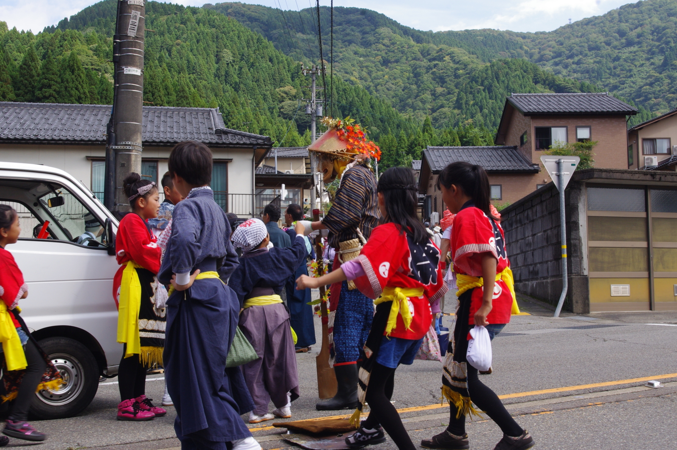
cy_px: 225
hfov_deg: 40.4
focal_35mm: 49
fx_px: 920
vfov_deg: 27.5
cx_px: 338
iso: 400
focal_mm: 32.5
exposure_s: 1/160
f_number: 11
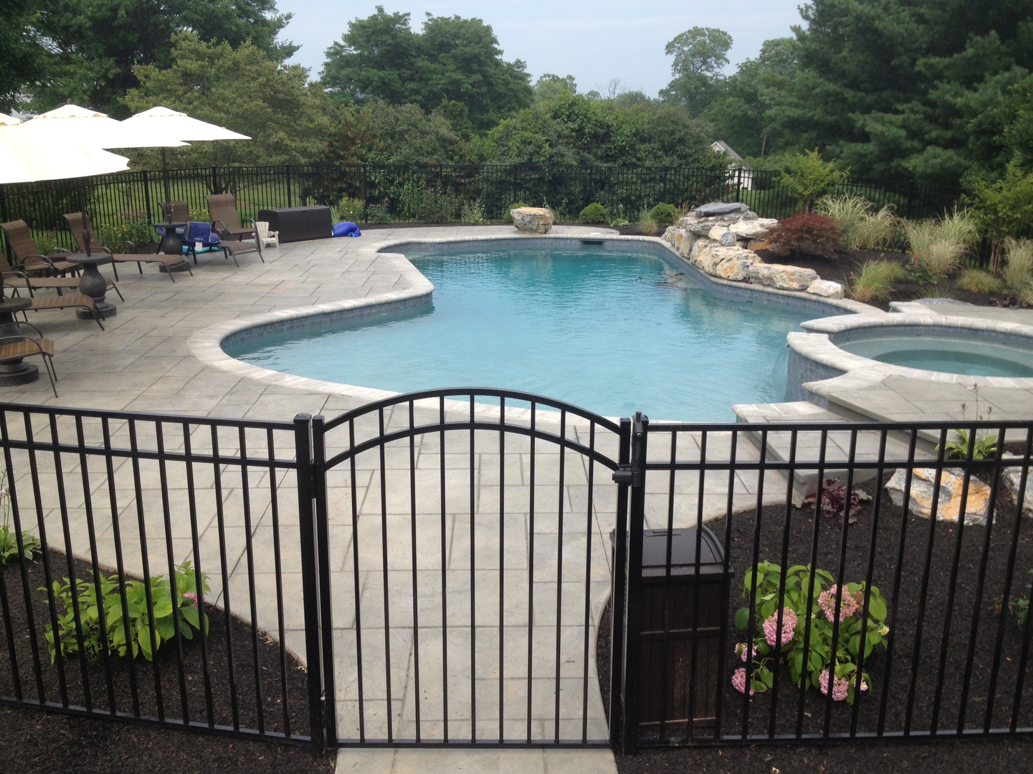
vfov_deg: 40.7
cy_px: 387
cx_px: 516
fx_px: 1044
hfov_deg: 52.6
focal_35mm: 35
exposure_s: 1/935
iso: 64
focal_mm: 4.28
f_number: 2.4
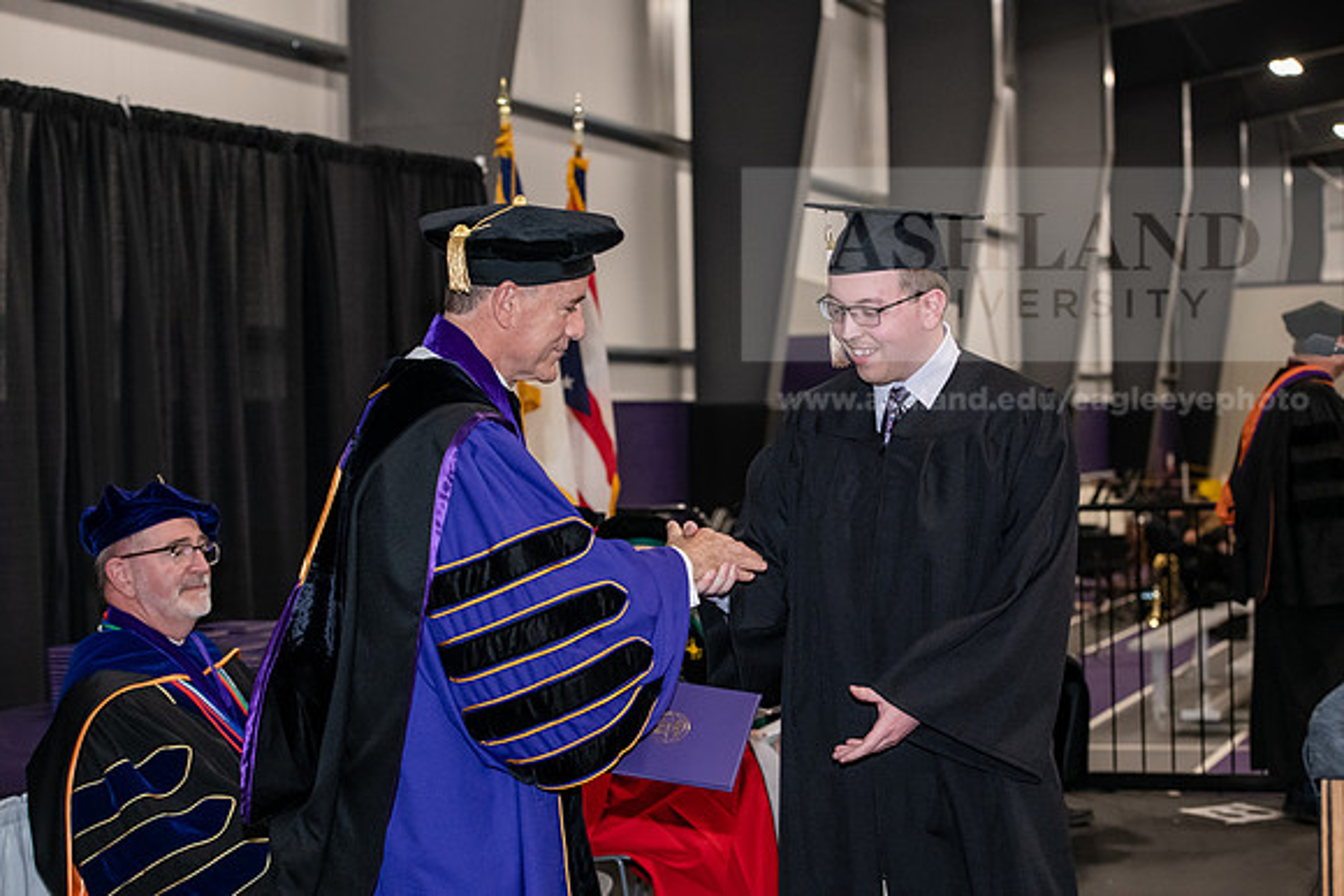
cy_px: 448
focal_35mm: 70
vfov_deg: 19.5
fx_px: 2614
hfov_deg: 28.8
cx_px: 672
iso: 2500
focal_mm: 70
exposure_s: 1/200
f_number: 5
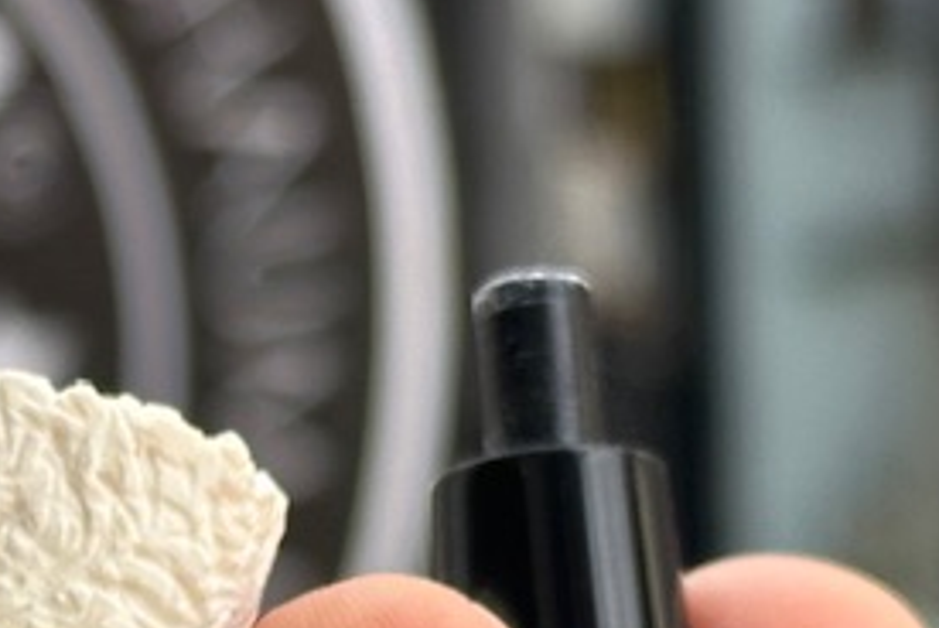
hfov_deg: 8.8
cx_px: 120
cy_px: 785
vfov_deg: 5.9
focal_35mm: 232
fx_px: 6058
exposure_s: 1/734
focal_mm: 6.86
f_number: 1.78
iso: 64
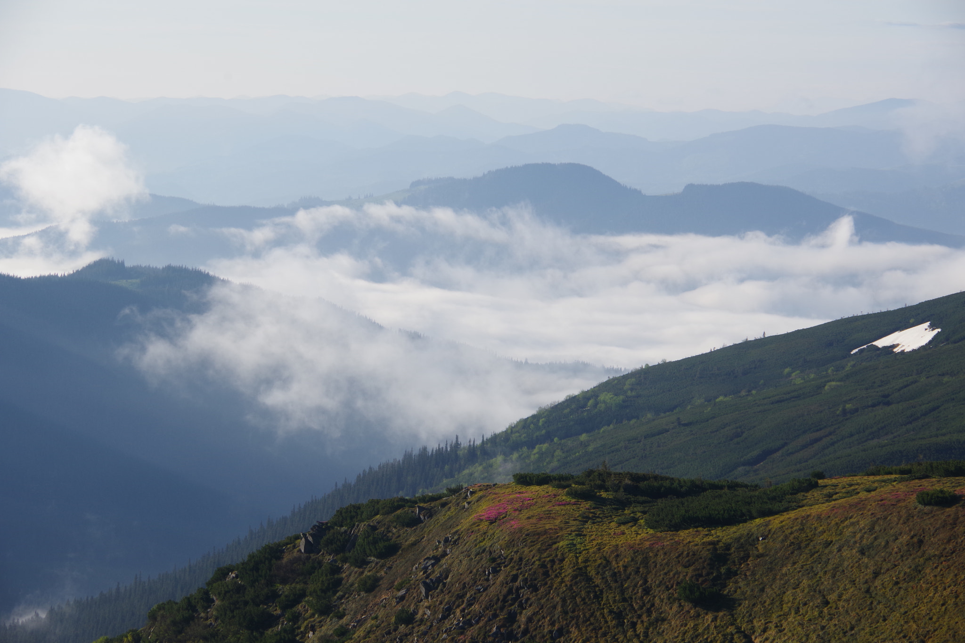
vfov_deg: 10.4
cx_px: 482
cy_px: 322
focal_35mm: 132
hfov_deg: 15.5
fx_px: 3538
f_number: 11
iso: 200
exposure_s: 1/250
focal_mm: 88
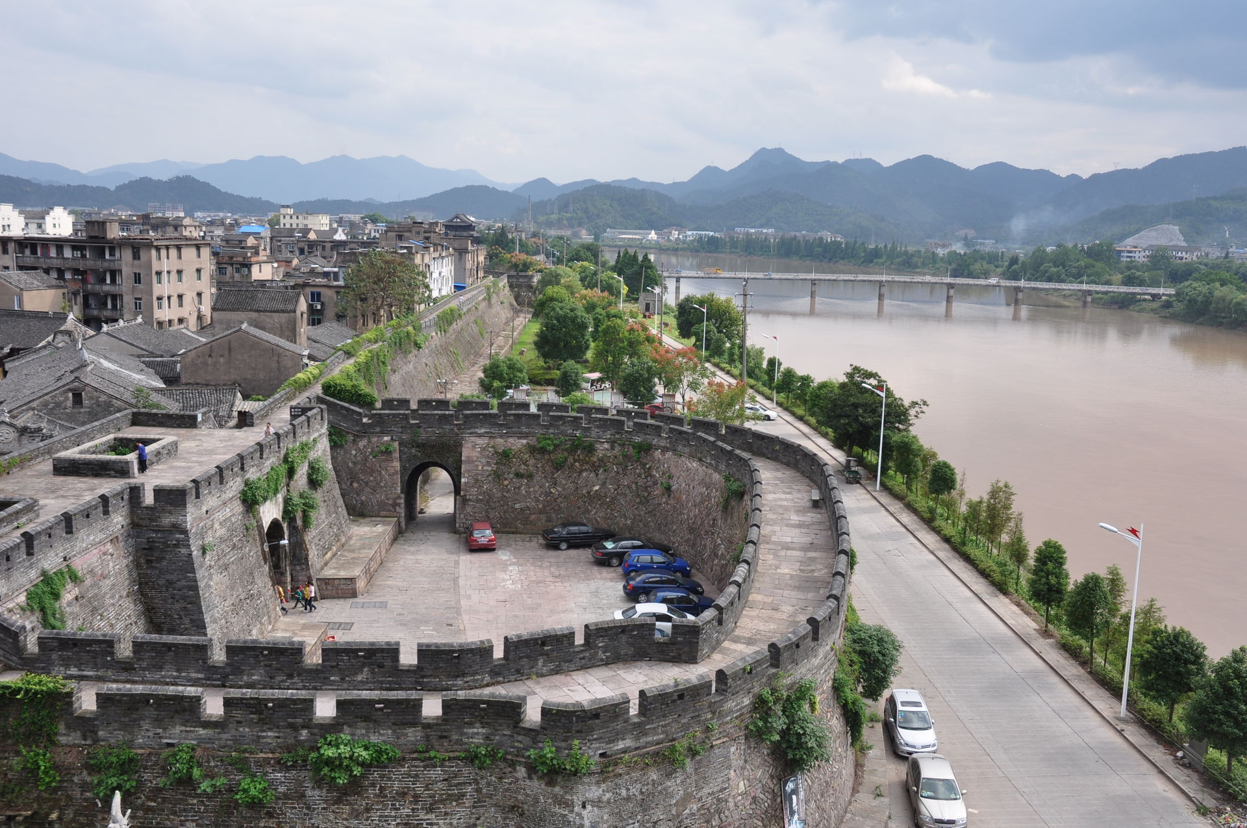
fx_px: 1142
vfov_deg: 39.9
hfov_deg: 57.3
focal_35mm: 33
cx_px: 624
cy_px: 414
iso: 250
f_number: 10
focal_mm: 22
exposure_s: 1/250
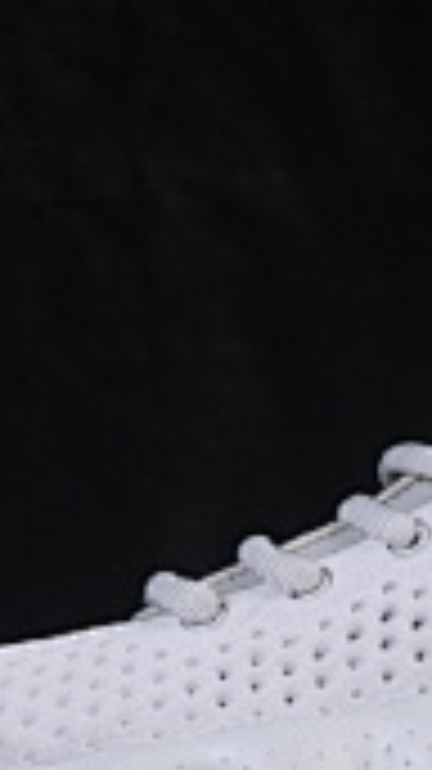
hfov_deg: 5.2
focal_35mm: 230
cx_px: 554
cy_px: 507
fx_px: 4691
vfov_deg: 9.4
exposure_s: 1/80
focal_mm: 50
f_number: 8
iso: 160
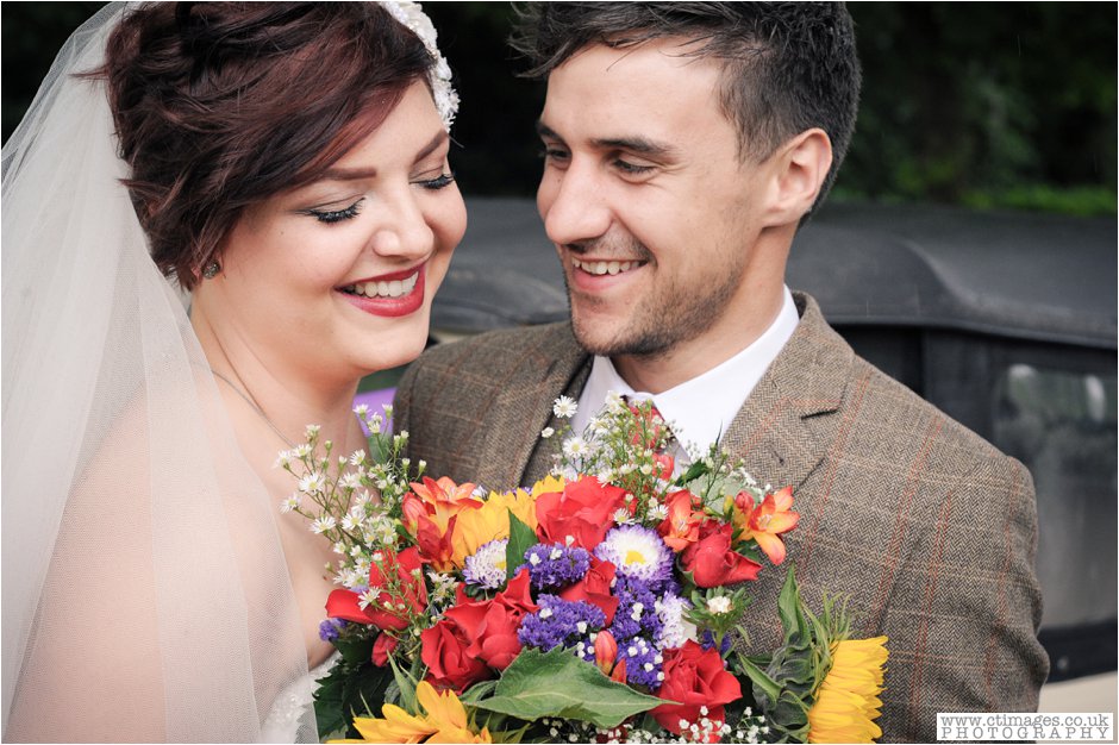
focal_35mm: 85
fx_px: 2641
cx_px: 560
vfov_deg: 16.1
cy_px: 372
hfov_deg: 23.9
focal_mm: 85
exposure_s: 1/250
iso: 1600
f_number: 8
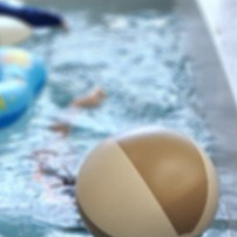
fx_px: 999
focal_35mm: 129
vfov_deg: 13.1
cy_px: 297
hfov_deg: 12.3
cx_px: -198
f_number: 1.8
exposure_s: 1/120
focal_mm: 6.4
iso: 125
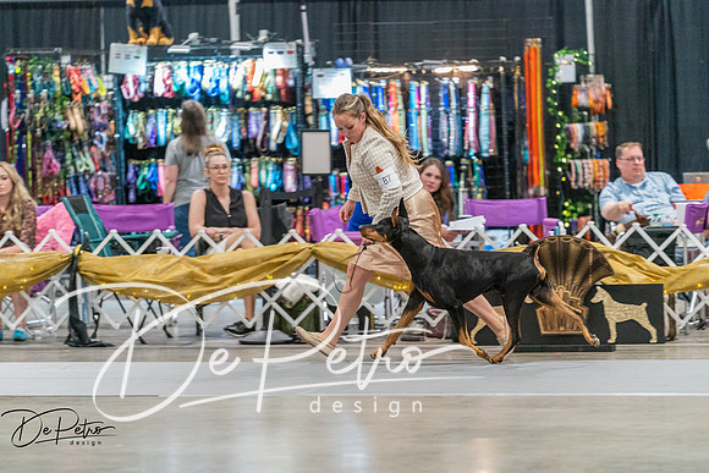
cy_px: 236
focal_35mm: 200
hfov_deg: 10.3
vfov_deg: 6.9
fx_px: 3940
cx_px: 354
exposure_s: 1/250
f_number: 2.8
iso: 6400
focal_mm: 200
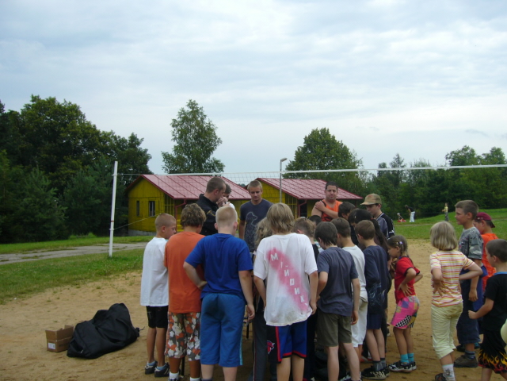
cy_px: 190
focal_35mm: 35
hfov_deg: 52.6
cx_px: 254
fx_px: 513
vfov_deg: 40.7
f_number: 5.6
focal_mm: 5.8
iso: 100
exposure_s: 1/320
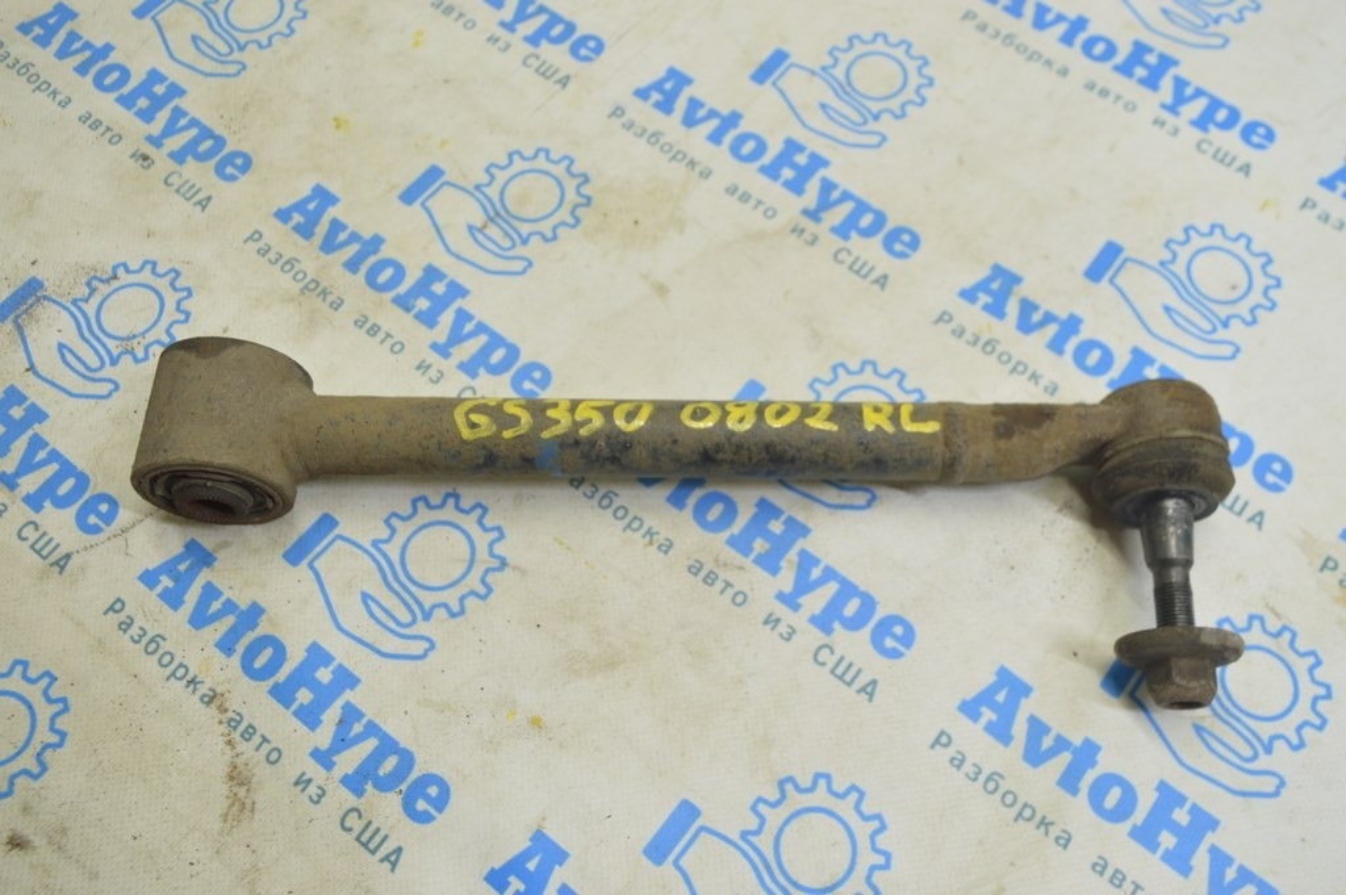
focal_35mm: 33
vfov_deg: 39.9
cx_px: 673
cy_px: 448
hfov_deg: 57.3
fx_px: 1233
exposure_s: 1/20
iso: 400
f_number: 5.6
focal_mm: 22
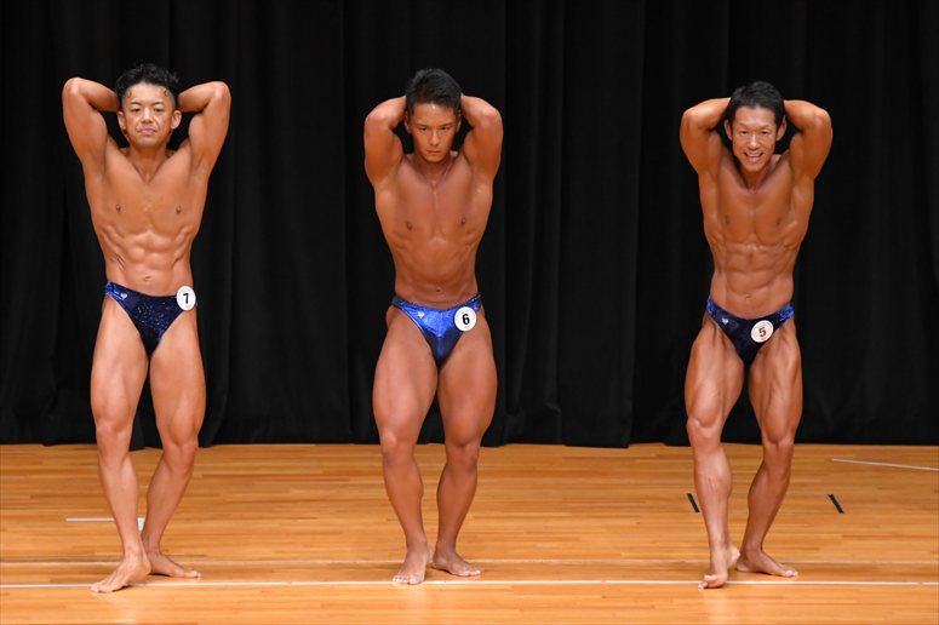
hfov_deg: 7.2
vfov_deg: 4.8
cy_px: 312
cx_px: 470
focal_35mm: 285
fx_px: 7430
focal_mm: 190
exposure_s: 1/400
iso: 4000
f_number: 5.6
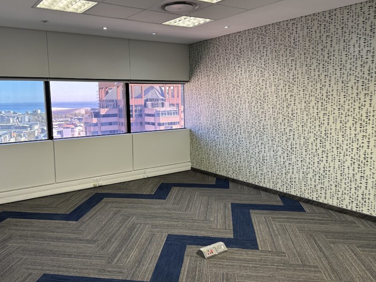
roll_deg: +1.7
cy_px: 135
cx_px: 167
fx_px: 326
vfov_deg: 46.8
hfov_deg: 59.8
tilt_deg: -6.2
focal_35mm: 30
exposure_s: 1/100
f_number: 1.78
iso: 125
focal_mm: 6.86
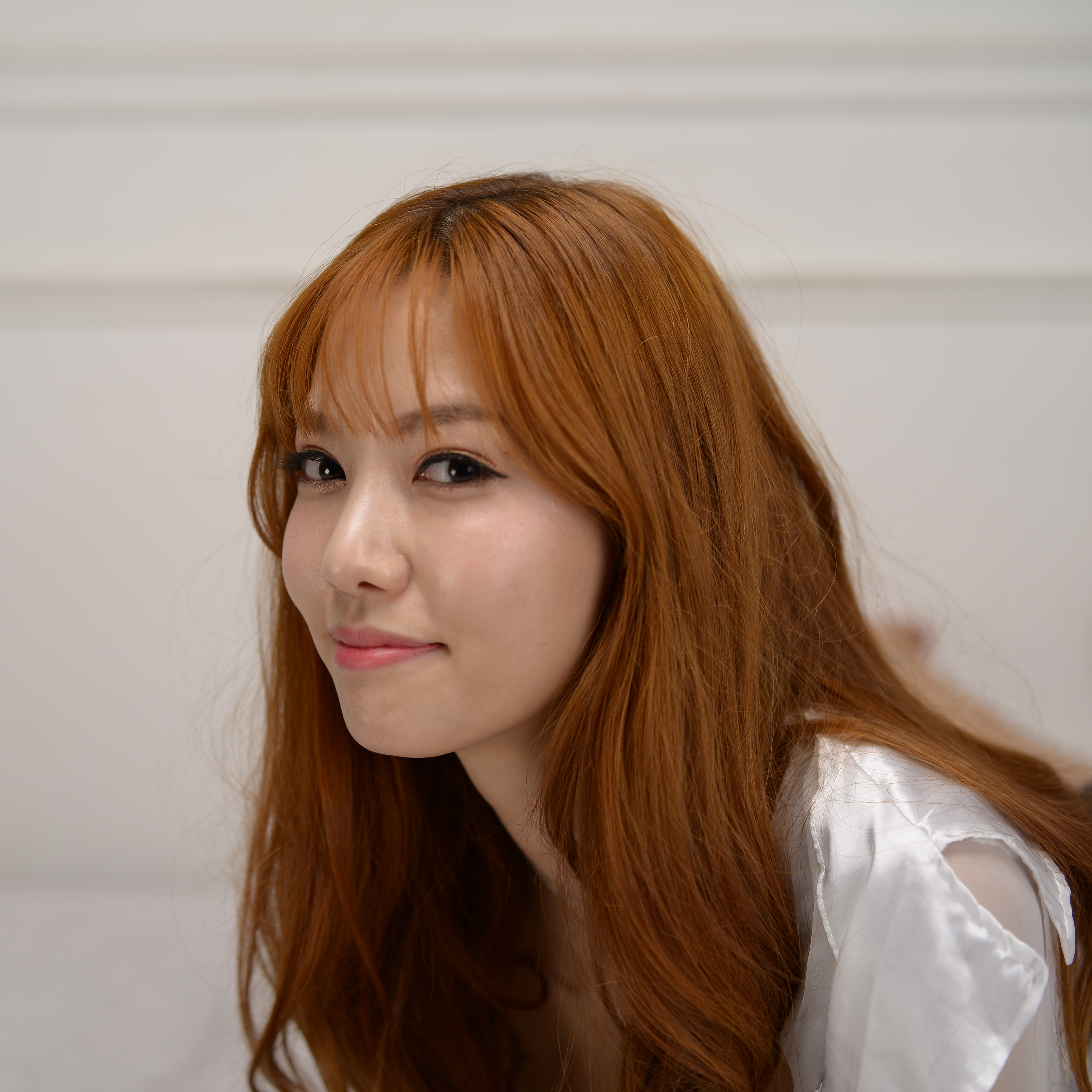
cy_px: 544
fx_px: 2284
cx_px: 313
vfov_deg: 26.9
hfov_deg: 26.6
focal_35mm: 64
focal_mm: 50
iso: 100
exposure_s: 1/160
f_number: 2
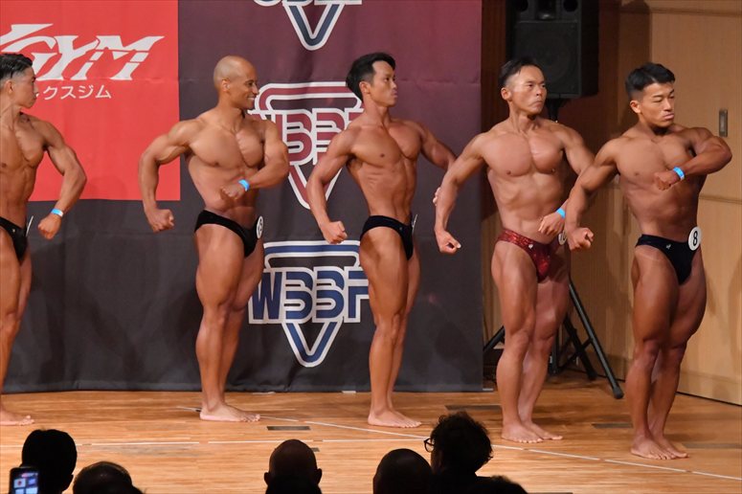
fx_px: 5253
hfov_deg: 8.1
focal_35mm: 255
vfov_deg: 5.4
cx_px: 371
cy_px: 247
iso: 11400
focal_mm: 170
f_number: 5.6
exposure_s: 1/400
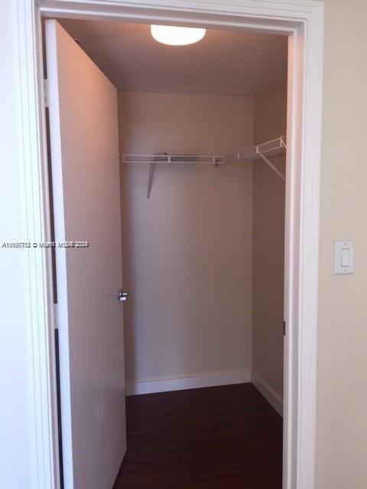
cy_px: 244
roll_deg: +0.3
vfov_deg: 61.7
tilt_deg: -5.0
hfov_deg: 48.2
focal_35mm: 29
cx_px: 184
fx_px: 410
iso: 32
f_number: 2.2
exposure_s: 1/48
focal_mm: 4.15
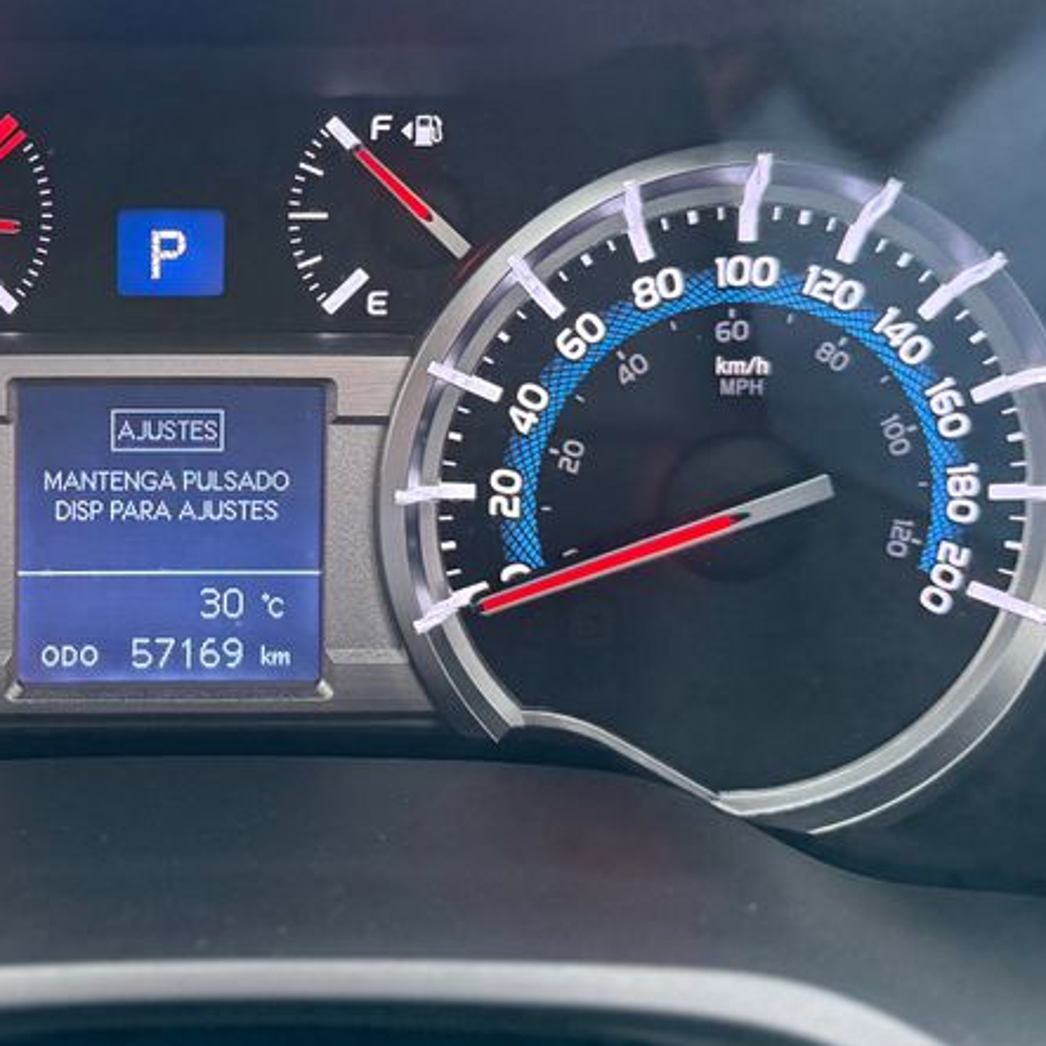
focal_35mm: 46
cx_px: 125
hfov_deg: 34.9
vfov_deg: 36.3
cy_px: 316
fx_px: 1573
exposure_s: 1/50
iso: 640
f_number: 1.78
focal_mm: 6.76
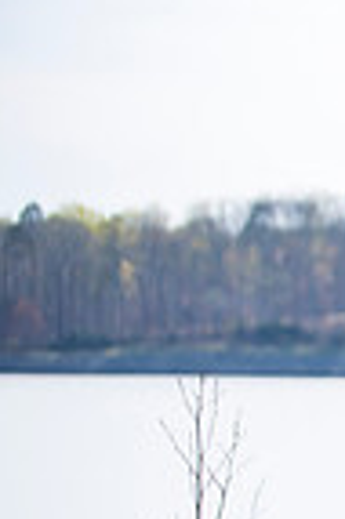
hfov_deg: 3.5
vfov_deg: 5.3
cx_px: 1013
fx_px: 5562
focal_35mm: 386
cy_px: 455
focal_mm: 95
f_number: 2.8
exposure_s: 1/1000
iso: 100
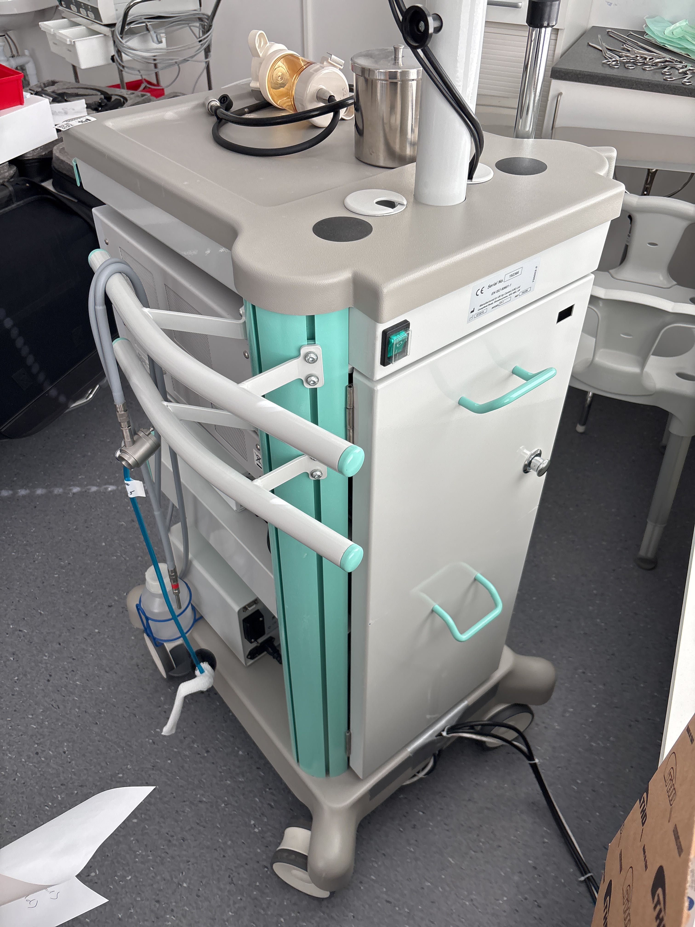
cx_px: 348
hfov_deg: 53.1
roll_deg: +0.1
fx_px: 696
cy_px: 464
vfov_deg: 67.3
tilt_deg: -42.5
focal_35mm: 26
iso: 80
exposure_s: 1/121
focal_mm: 5.96
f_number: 1.6
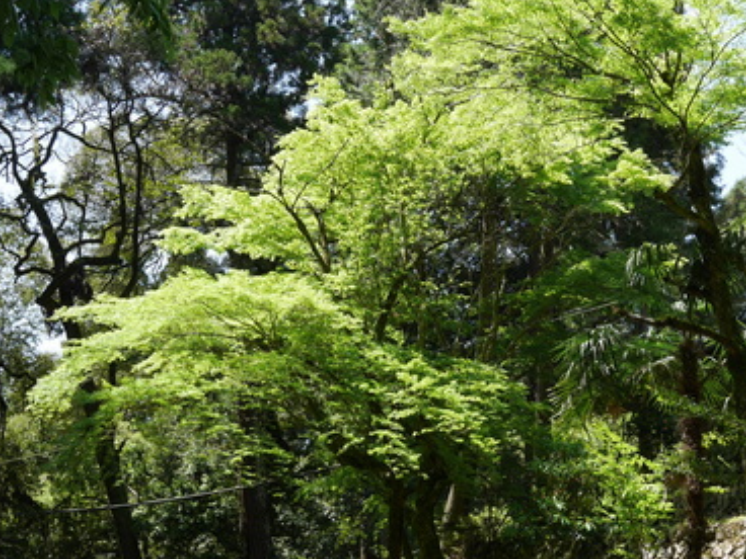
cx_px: 383
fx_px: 1336
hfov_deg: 31.2
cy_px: 370
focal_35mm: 62
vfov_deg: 23.6
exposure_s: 1/200
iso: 200
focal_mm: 19
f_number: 5.6
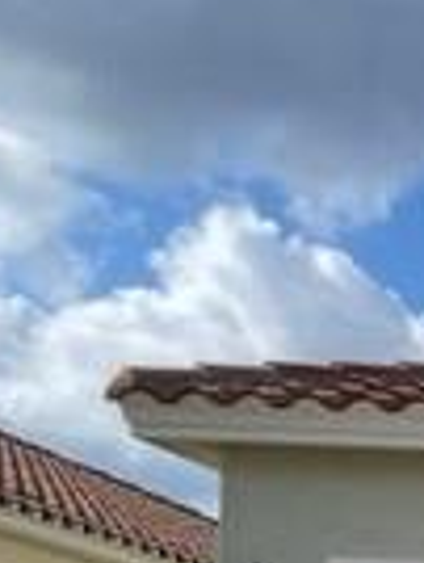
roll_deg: -1.6
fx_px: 2019
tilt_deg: +2.9
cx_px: 1293
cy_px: 832
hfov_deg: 9.3
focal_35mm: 124
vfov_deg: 14.8
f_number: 1.6
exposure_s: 1/3610
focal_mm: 4.2
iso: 32
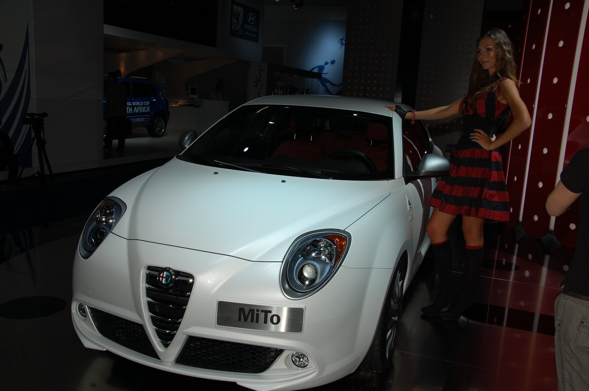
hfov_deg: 53.2
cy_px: 196
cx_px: 294
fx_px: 589
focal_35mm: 36
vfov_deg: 36.8
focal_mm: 24
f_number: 8
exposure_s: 1/250
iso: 200
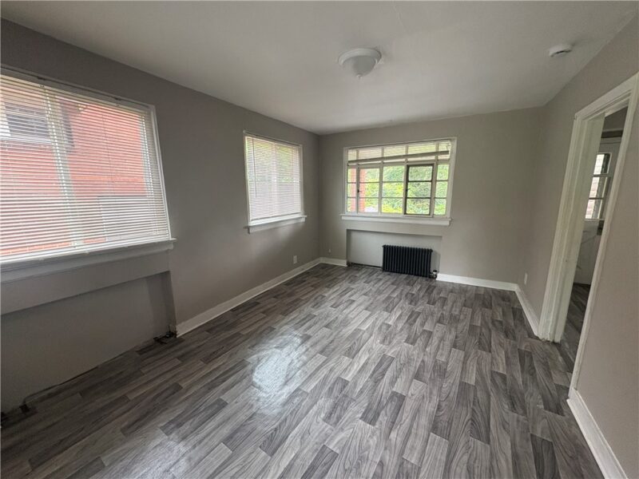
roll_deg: +0.5
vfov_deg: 85.7
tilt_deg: -10.9
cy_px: 240
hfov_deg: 102.1
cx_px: 320
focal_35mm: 14
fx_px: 258
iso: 250
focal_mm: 2.22
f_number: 2.2
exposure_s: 1/77
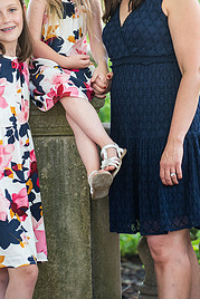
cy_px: 71
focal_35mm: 235
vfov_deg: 8.7
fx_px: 1956
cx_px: 79
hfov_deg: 5.9
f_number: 3.2
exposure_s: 1/640
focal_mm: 140
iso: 800
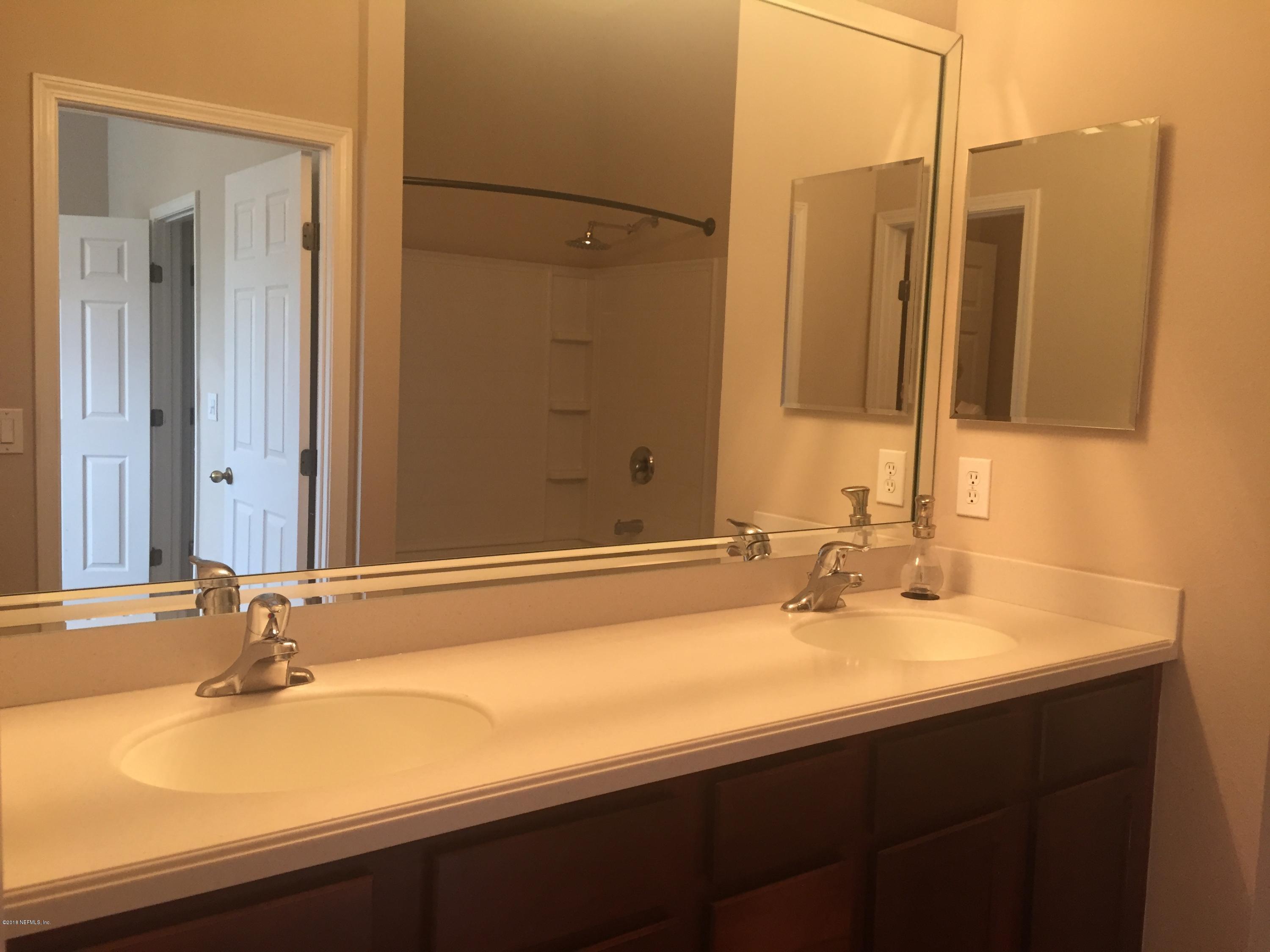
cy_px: 476
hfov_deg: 61.7
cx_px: 635
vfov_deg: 48.2
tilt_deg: -5.2
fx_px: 1064
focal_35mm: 29
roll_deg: -2.0
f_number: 2.2
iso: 100
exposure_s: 1/30
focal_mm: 4.15
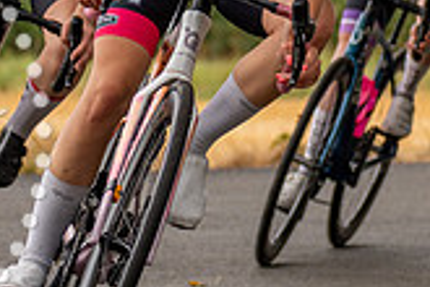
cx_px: 249
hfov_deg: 5.2
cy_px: 22
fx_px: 4742
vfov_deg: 3.5
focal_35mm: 397
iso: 400
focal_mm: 70
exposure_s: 1/1000
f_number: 2.8
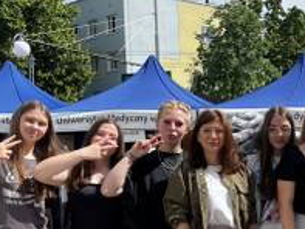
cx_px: 351
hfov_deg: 24.0
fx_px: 661
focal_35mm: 75
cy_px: 219
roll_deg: +0.7
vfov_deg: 19.2
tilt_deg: -5.0
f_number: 1.5
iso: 50
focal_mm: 5.7
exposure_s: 1/2513
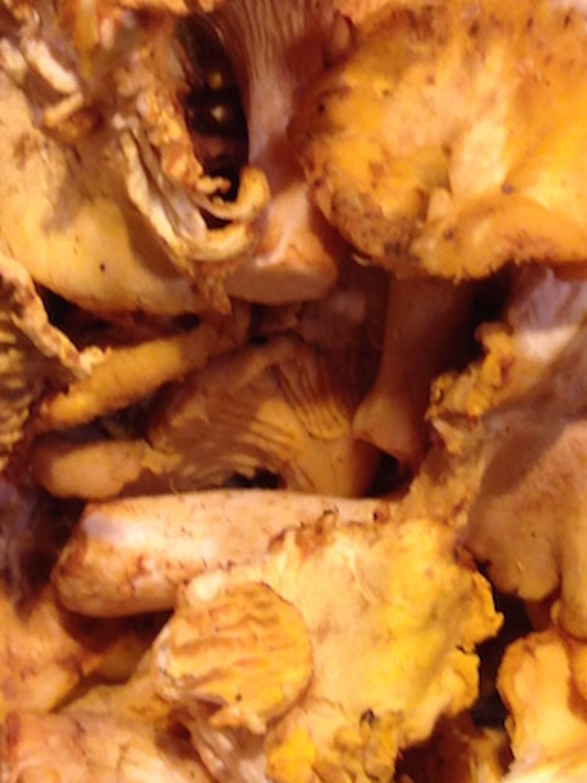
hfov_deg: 12.3
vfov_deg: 15.4
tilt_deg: -63.2
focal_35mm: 120
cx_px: 485
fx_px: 2713
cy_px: -324
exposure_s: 1/20
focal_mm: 4.12
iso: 64
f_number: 2.4
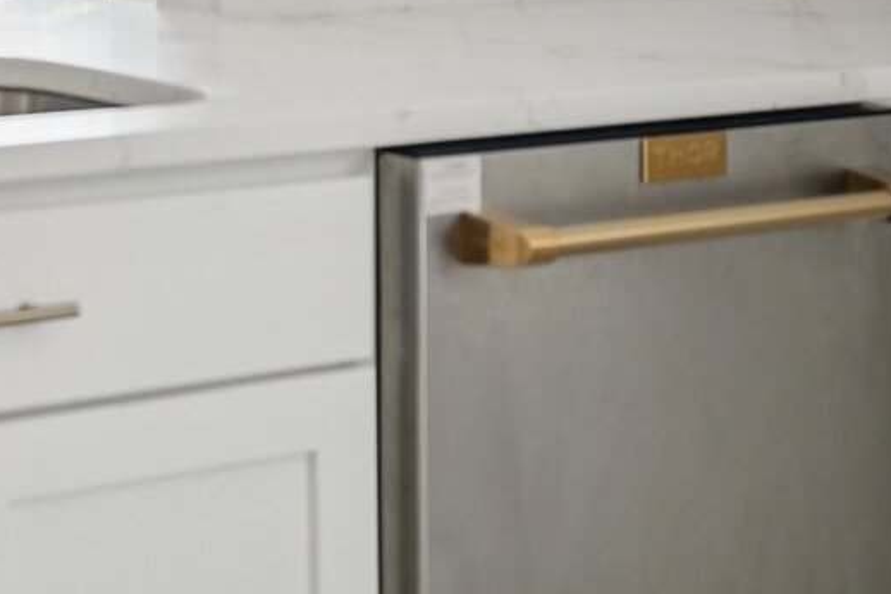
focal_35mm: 97
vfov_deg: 13.4
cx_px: -239
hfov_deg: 19.5
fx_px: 2400
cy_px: -251
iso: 400
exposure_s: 1/1000
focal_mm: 31
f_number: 2.8
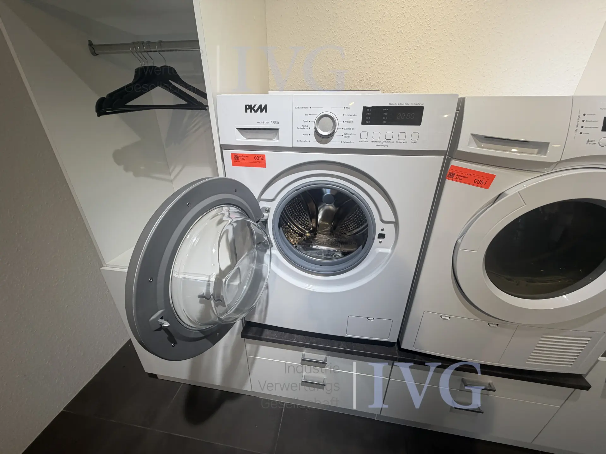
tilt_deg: -26.1
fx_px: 245
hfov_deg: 102.1
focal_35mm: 14
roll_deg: +0.7
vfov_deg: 85.7
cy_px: 227
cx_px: 303
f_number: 2.2
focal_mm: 2.22
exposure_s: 1/100
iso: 40
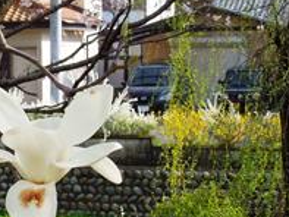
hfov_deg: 17.4
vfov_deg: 13.4
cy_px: 205
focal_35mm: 109
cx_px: -26
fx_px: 911
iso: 100
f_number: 4
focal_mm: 8.7
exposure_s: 1/400
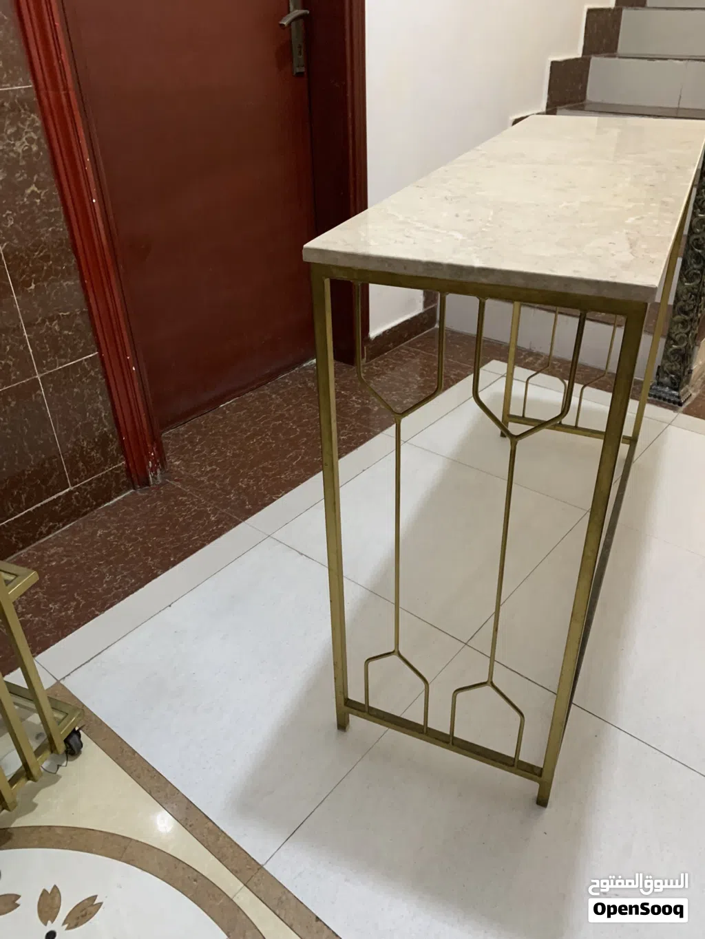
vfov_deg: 67.3
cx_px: 352
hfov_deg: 53.1
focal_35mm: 26
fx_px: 706
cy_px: 470
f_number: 1.8
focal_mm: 4.25
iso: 400
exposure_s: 1/57
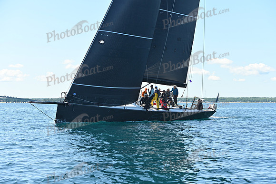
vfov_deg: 19.5
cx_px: 138
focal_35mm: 70
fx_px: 537
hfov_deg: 28.8
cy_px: 92
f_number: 6.3
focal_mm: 70
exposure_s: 1/1000
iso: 320
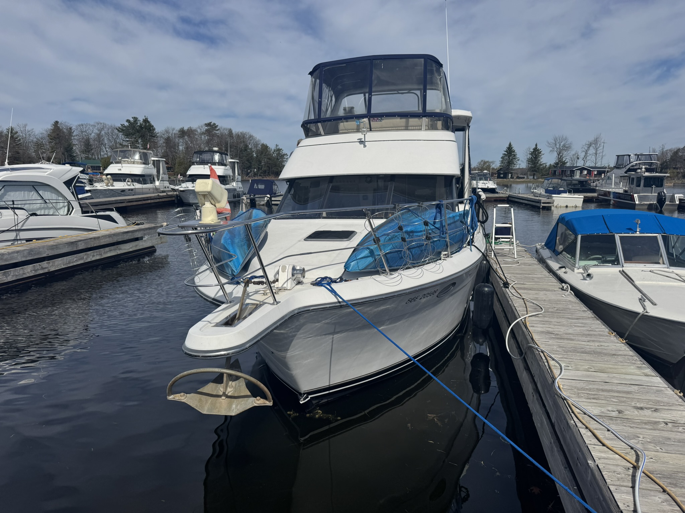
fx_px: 475
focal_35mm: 24
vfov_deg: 56.8
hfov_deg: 71.6
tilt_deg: -9.0
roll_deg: +0.0
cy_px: 256
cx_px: 342
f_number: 1.78
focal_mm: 6.76
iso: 80
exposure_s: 1/10417
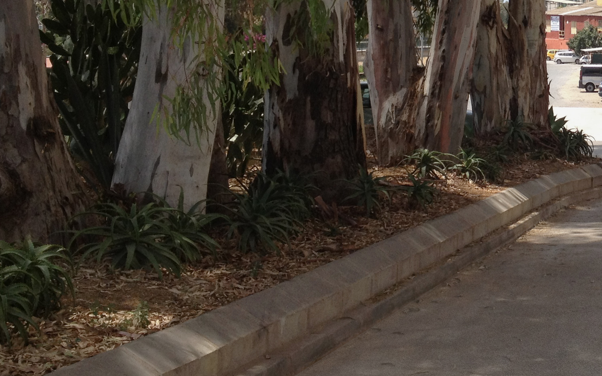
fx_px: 1329
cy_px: 23
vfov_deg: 15.9
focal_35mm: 81
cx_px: 588
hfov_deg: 24.5
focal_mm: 4.28
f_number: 2.4
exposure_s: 1/951
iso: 64
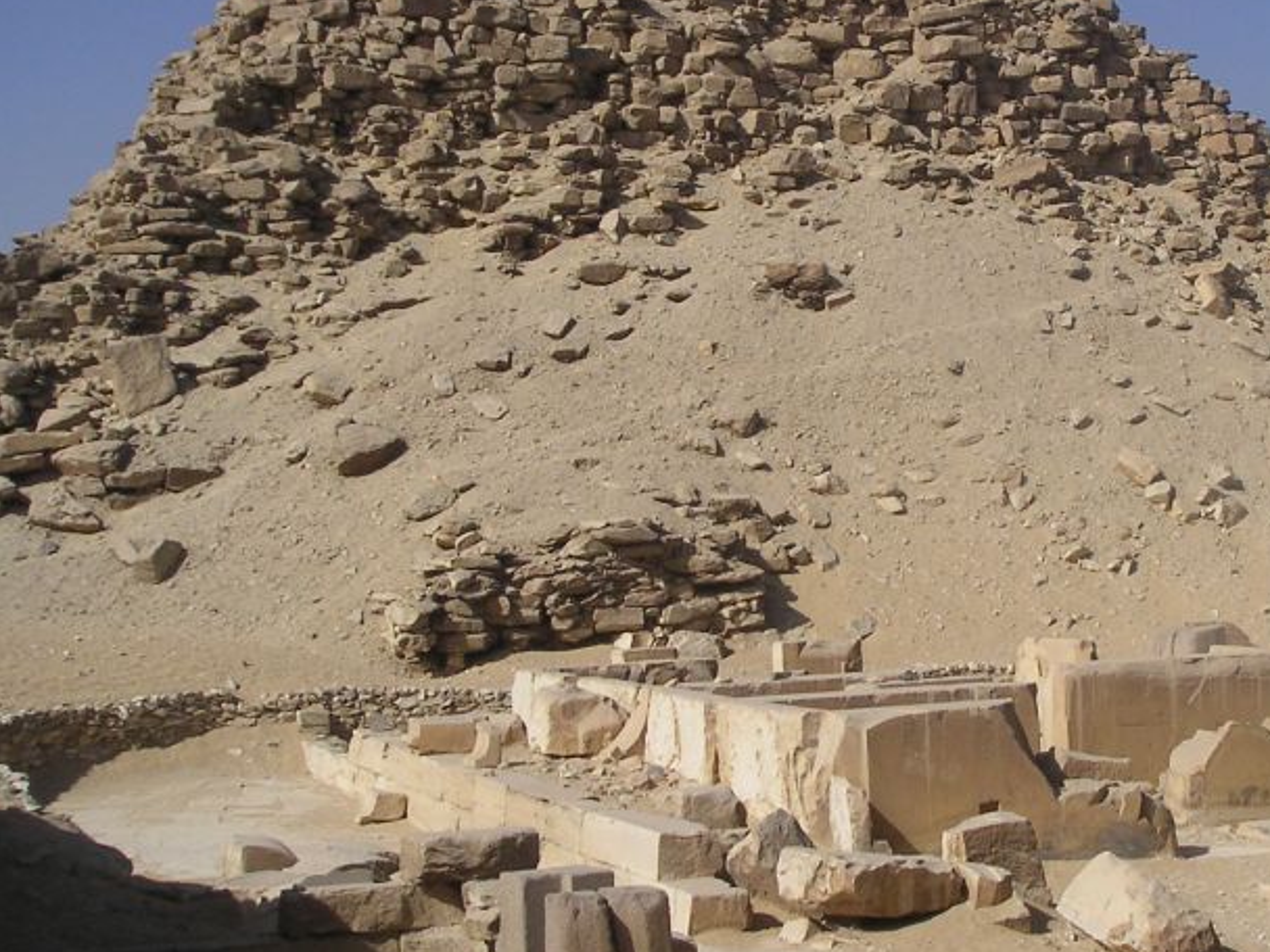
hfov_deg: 29.6
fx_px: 2348
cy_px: 409
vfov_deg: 22.9
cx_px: 998
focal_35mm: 64
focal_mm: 6
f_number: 6.7
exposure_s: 1/350
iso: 50
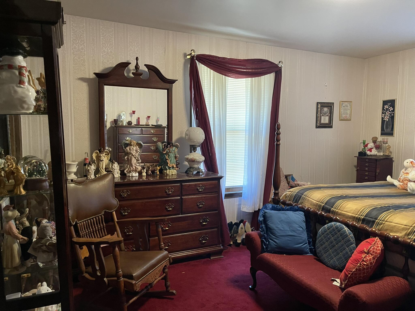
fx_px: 300
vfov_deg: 54.9
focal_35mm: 25
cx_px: 208
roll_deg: +0.2
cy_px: 156
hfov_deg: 69.4
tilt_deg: -5.4
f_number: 1.6
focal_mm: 5.1
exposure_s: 1/40
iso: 400
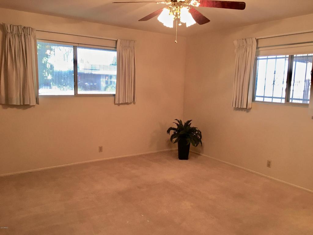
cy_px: 118
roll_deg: -2.2
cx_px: 156
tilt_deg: -7.7
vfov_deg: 48.2
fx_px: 262
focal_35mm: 29
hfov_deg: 61.7
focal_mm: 4.15
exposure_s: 1/30
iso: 80
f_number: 2.2
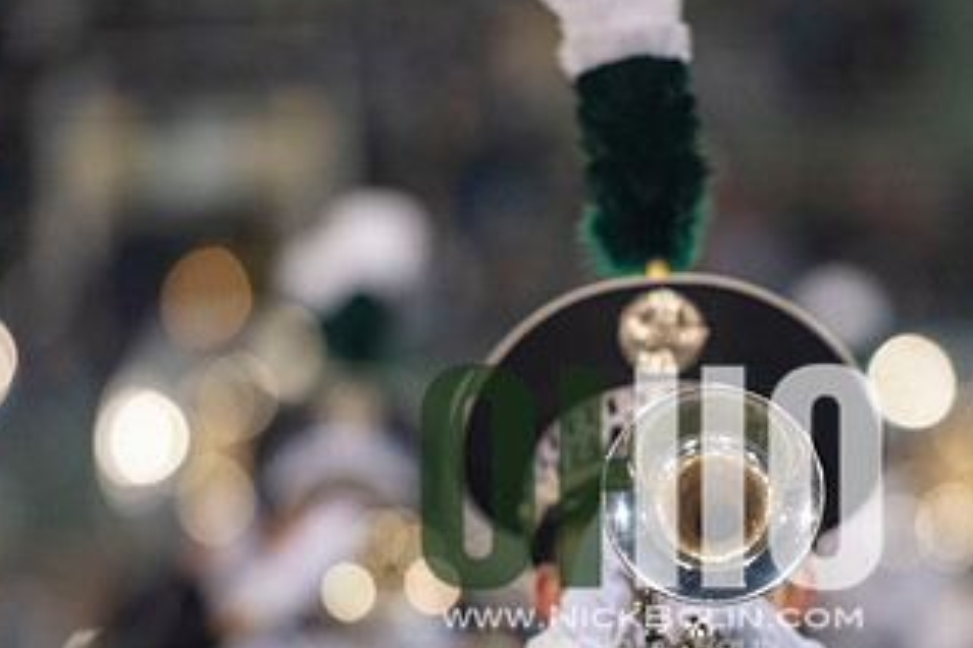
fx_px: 9864
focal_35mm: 365
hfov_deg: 5.6
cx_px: 652
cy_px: 507
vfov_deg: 3.8
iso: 1000
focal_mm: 200
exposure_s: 1/500
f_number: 2.8
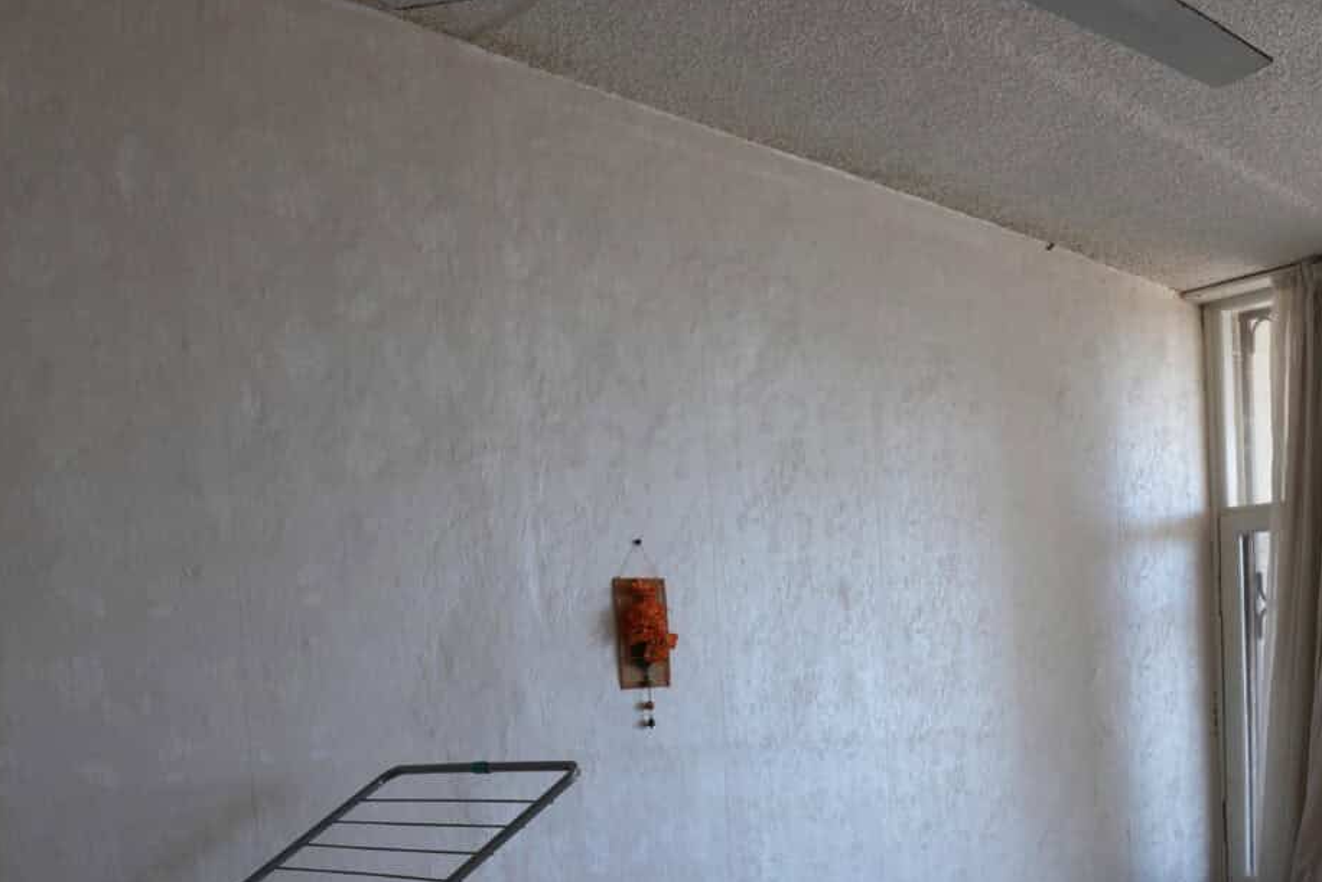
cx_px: 840
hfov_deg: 50.1
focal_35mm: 38
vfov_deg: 32.6
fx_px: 1396
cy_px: 857
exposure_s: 1/160
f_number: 4
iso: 320
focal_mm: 17
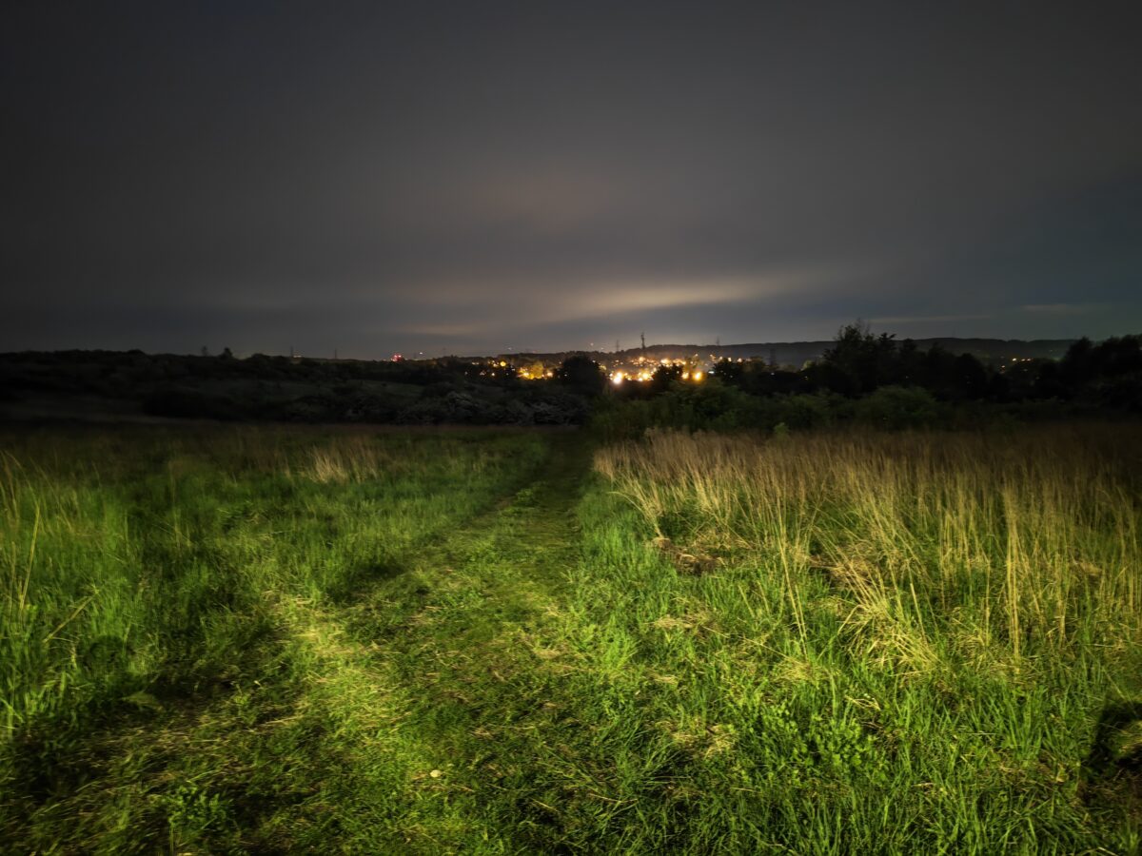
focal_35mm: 24
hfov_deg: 71.6
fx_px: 792
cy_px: 428
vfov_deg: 56.8
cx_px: 571
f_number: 1.9
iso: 25600
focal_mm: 6.12
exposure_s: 1/1.4
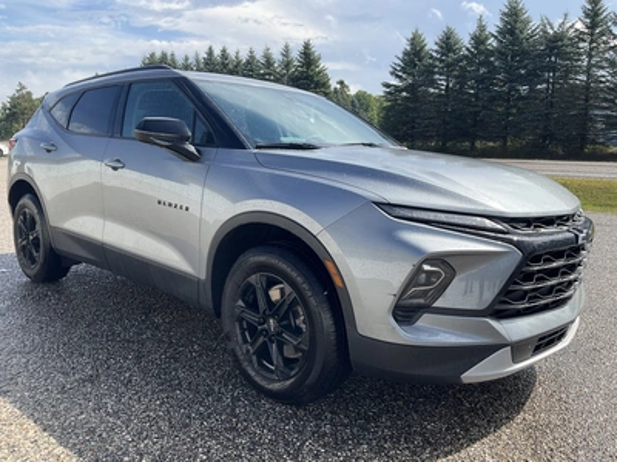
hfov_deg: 61.7
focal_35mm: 29
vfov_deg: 48.2
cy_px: 231
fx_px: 517
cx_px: 308
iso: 25
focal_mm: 3
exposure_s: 1/1055
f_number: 1.8
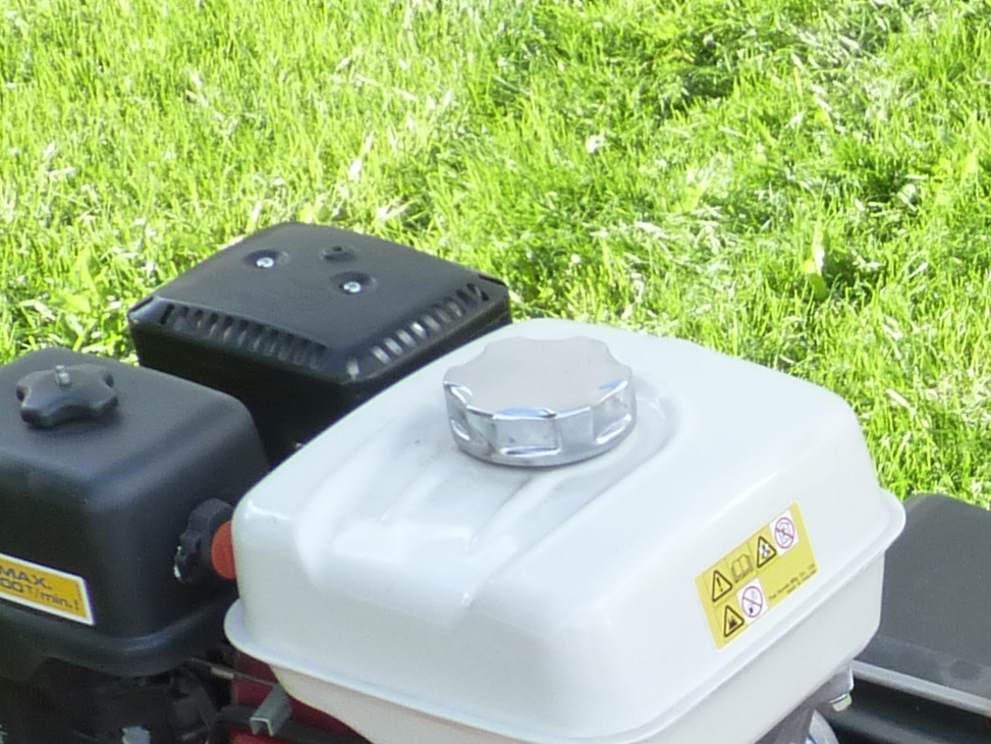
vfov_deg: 12.6
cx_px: 1496
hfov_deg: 16.2
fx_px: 3178
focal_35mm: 111
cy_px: 1139
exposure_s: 1/125
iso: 125
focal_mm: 4.8
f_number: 3.2
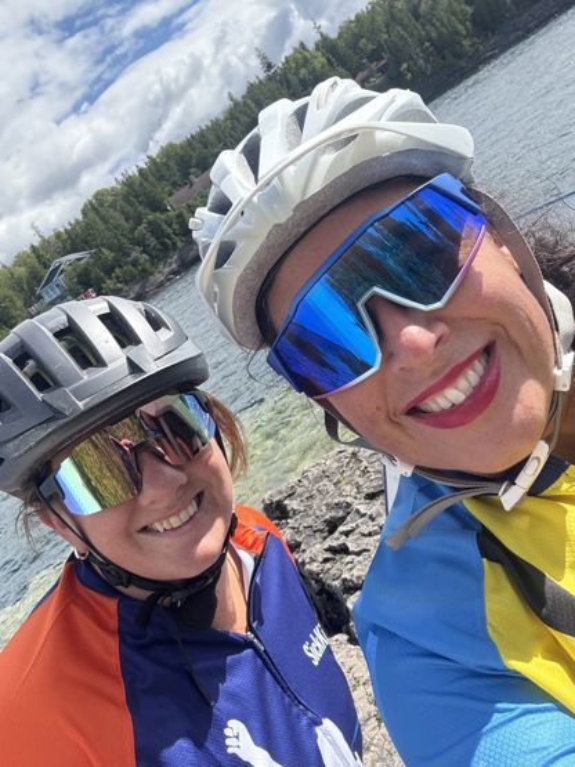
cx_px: 288
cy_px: 384
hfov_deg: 46.8
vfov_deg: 60.0
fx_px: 665
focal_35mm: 30
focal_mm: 2.69
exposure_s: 1/818
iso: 40
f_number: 1.9
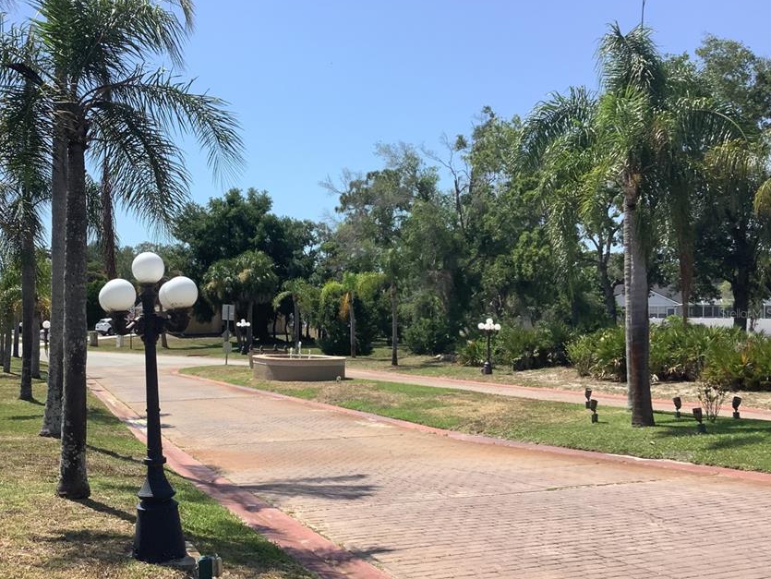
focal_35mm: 38
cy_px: 313
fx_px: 847
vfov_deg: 37.7
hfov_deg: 48.6
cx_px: 303
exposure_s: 1/1508
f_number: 2.4
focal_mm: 3.3
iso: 25
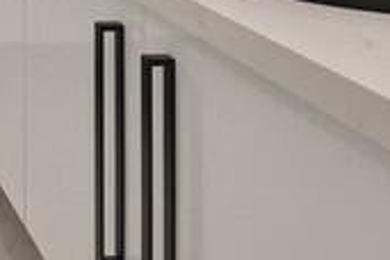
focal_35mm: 56
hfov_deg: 24.5
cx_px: -239
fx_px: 607
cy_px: -210
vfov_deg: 18.7
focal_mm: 12
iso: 100
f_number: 8
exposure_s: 1/60
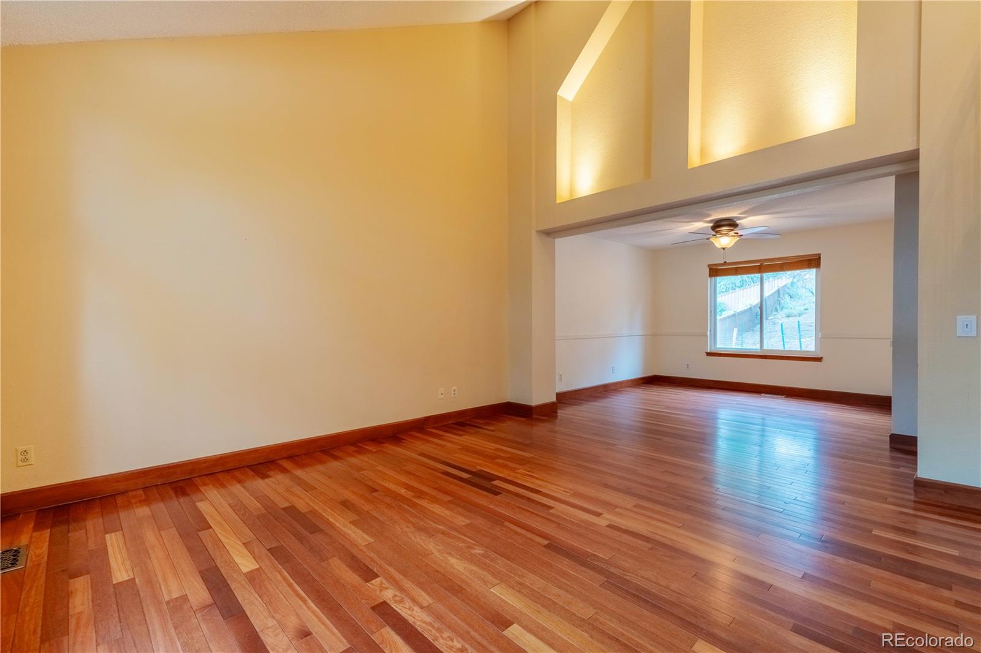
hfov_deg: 96.7
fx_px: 436
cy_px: 326
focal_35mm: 16
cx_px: 490
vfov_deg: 73.7
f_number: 8
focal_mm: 16
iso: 1250
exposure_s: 1/500
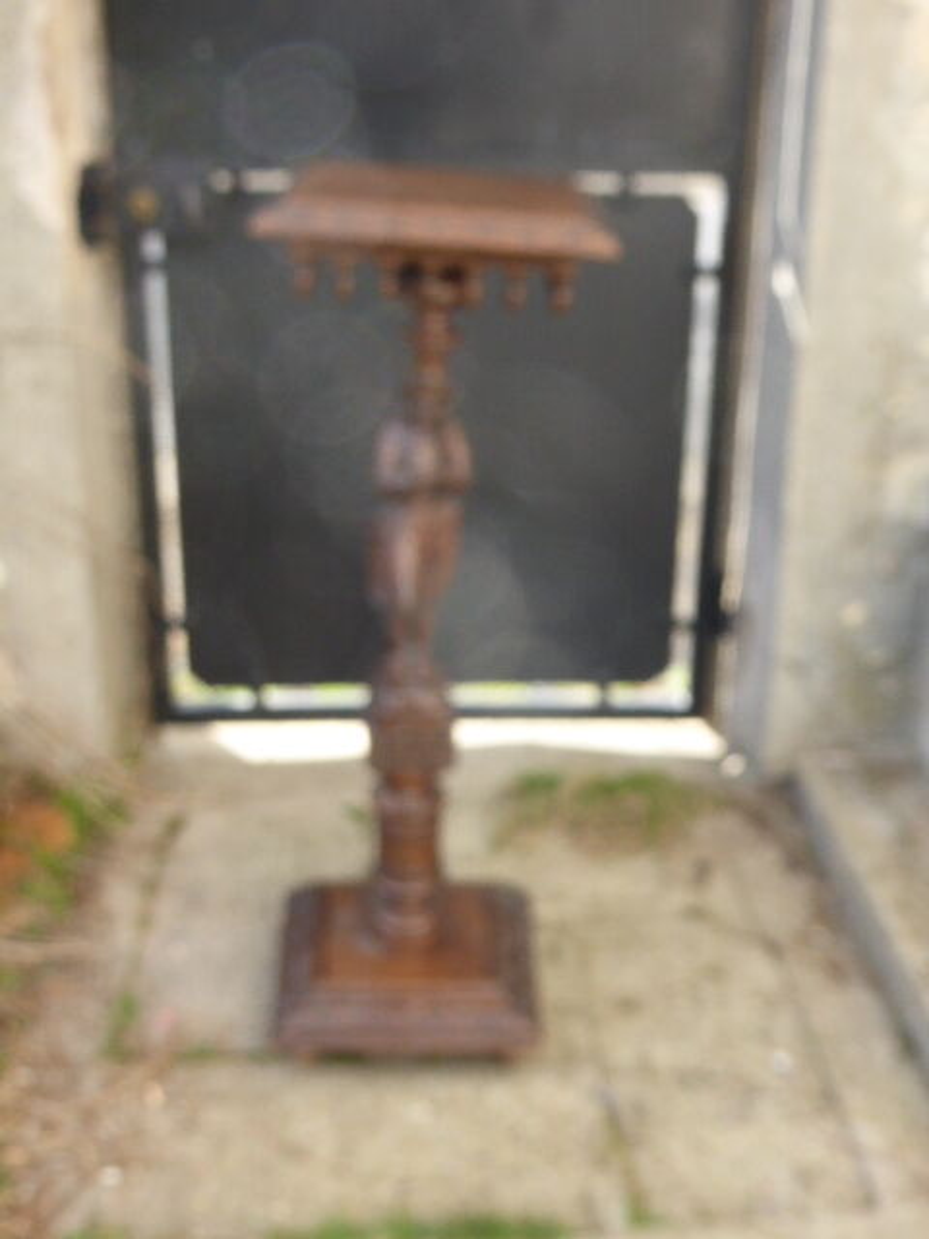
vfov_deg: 41.2
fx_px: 1646
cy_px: 620
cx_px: 464
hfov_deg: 31.5
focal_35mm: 46
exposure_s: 1/100
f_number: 4.1
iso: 100
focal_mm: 7.9
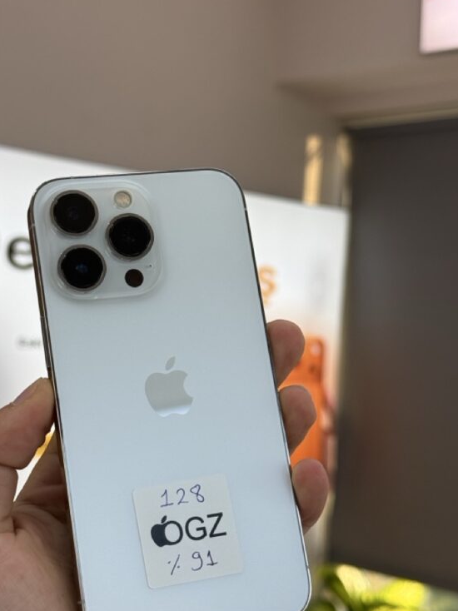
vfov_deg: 29.0
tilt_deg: +1.1
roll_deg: -3.5
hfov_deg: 21.8
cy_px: 326
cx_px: 157
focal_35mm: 67
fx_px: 1183
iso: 64
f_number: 1.78
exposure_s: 1/363
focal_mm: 6.76
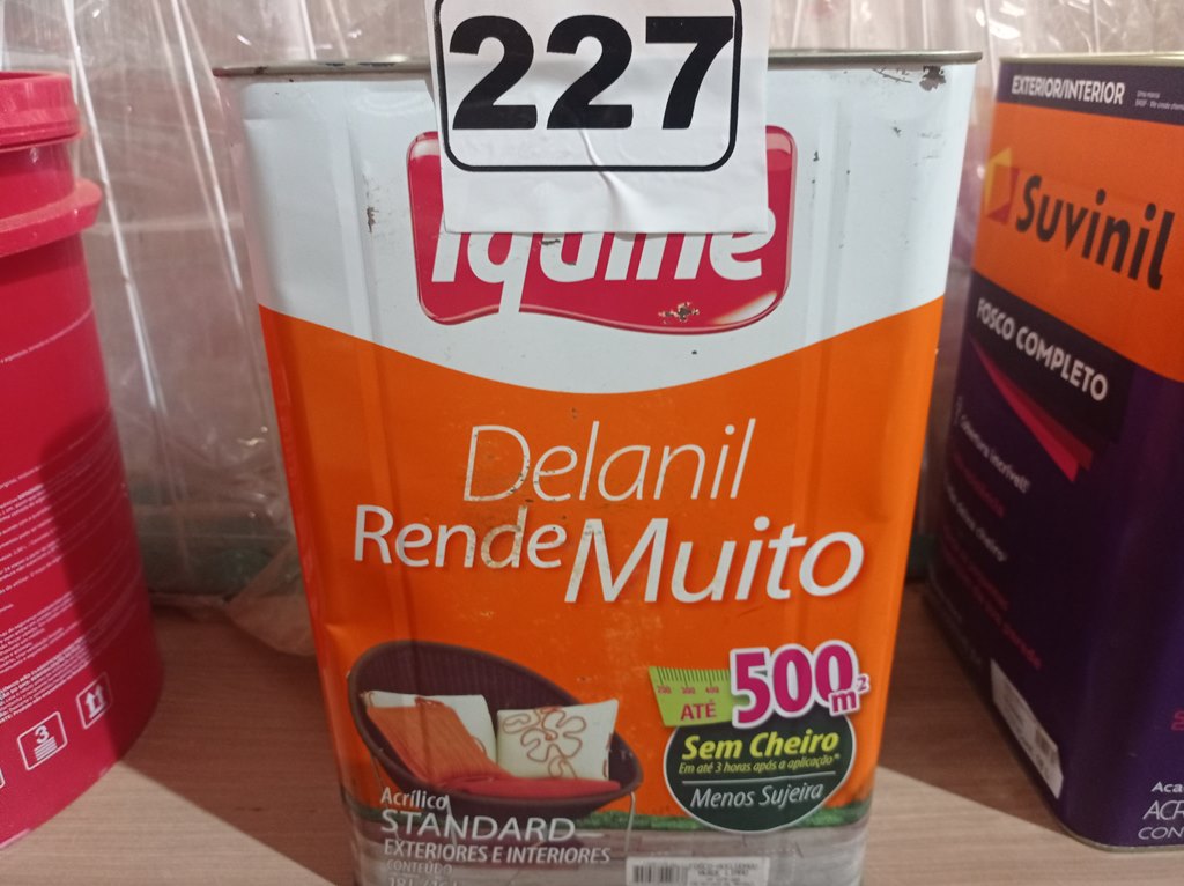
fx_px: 957
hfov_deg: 63.5
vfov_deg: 49.7
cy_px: 443
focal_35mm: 28
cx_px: 592
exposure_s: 1/20
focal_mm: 4.7
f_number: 1.79
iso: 708
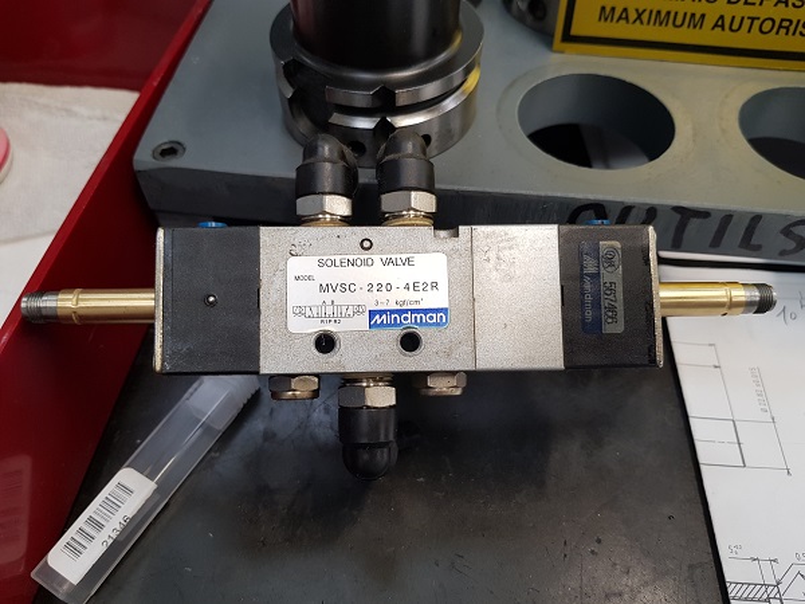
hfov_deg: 67.3
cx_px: 402
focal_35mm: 26
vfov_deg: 53.1
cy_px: 302
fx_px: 605
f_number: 1.7
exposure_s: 1/50
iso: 80
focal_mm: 4.2
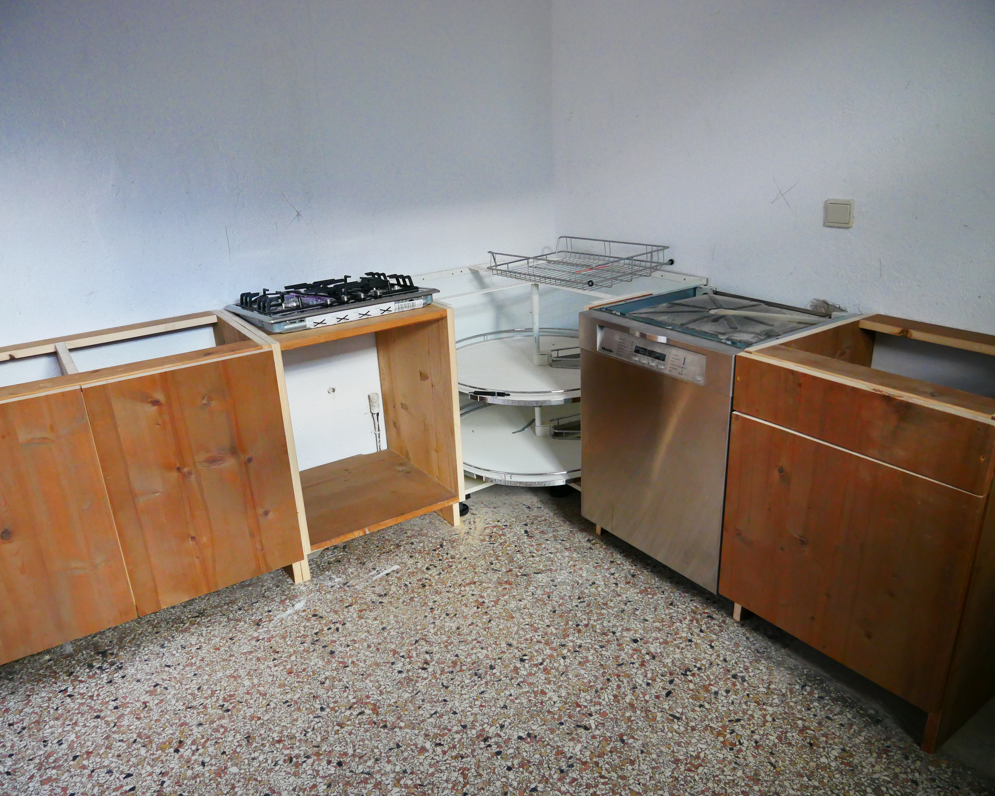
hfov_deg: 68.1
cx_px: 494
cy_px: 398
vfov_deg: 56.8
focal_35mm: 25
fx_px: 736
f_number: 3.5
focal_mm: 12
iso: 1600
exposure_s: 1/125
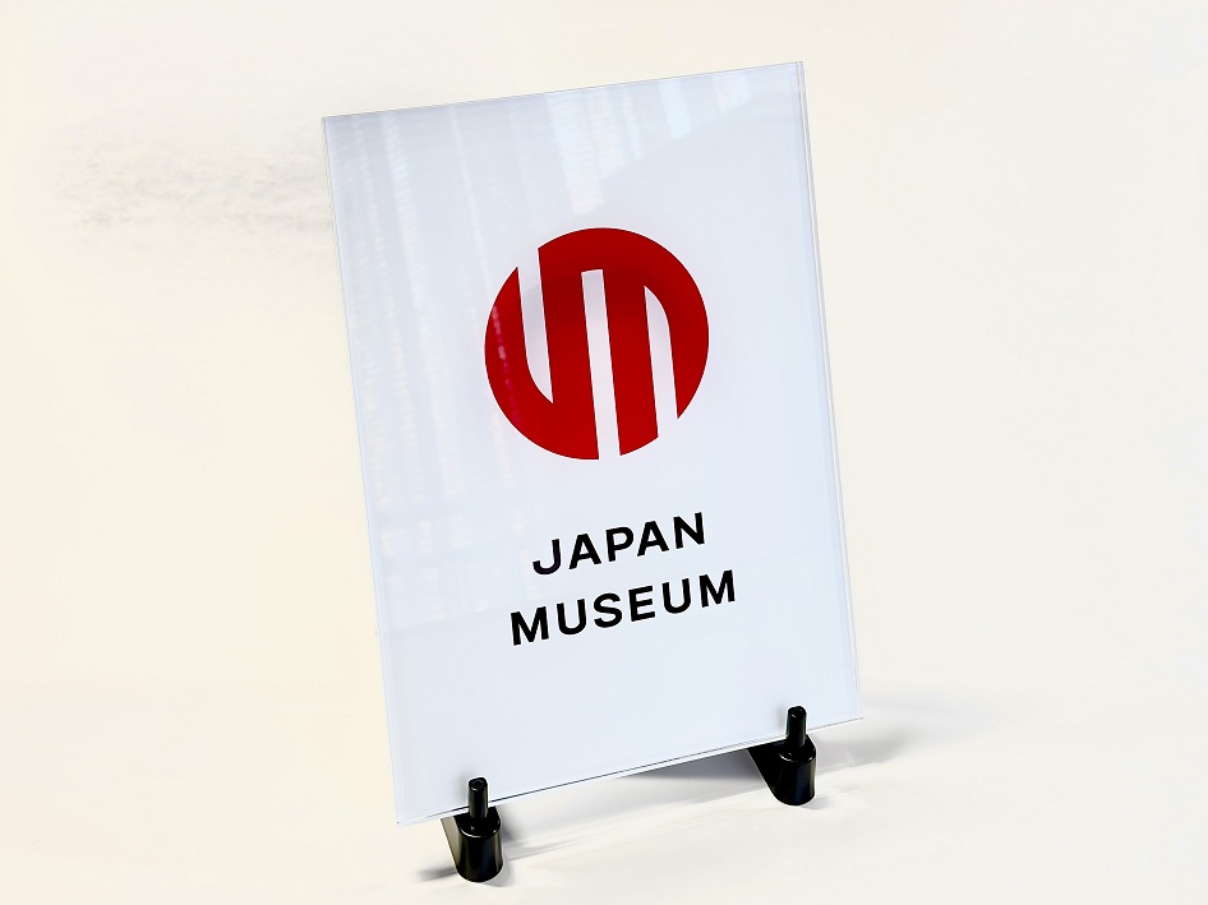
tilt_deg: -34.0
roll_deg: -0.9
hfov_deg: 36.2
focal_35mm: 53
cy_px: 455
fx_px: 1849
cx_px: 599
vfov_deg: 27.5
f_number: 1.6
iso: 100
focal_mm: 5.96
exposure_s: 1/50
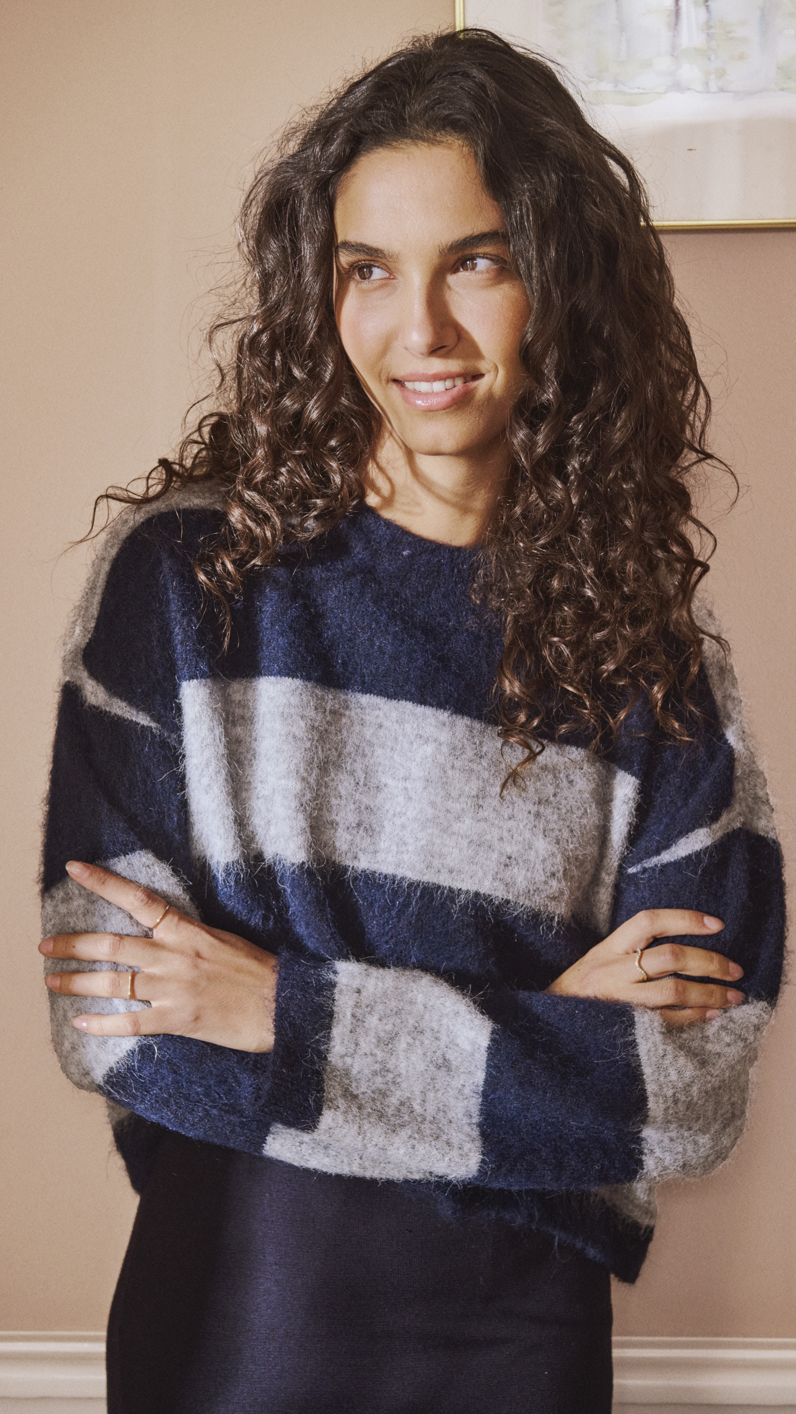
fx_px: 2589
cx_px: 384
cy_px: 707
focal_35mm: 69
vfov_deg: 30.6
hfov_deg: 17.5
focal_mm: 65
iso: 1250
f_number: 6.3
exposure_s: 1/400
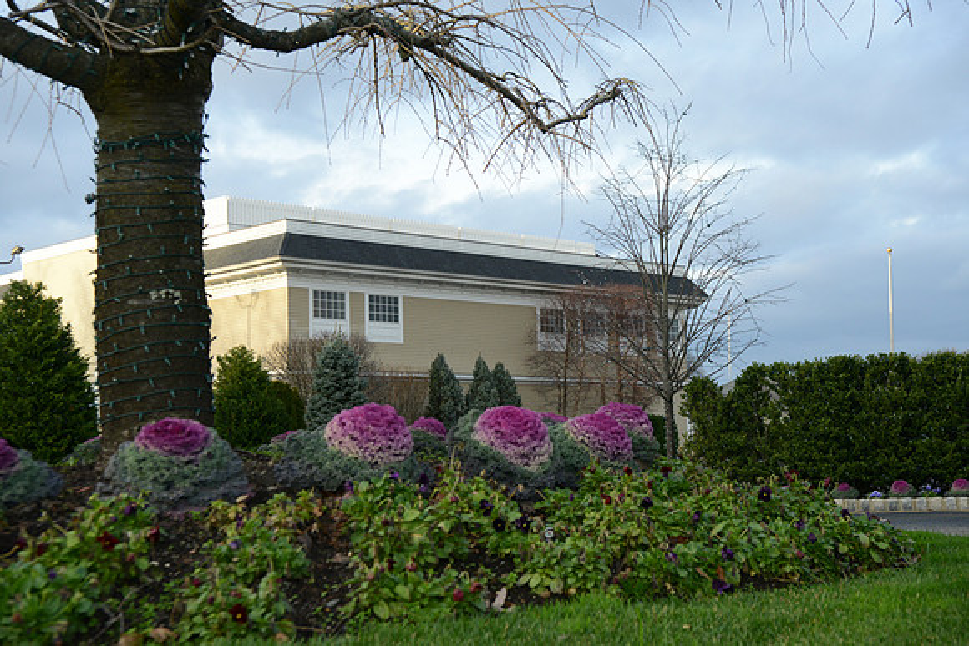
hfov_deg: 38.2
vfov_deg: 26.0
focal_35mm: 52
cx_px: 484
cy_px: 323
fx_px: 1400
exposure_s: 1/250
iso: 1000
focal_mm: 52
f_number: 9
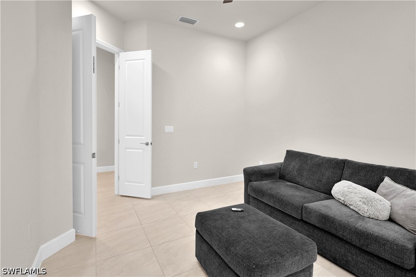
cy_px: 138
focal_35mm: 18
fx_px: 208
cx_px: 208
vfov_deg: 67.4
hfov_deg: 90.0
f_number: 3.5
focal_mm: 12
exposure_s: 1/20
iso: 140
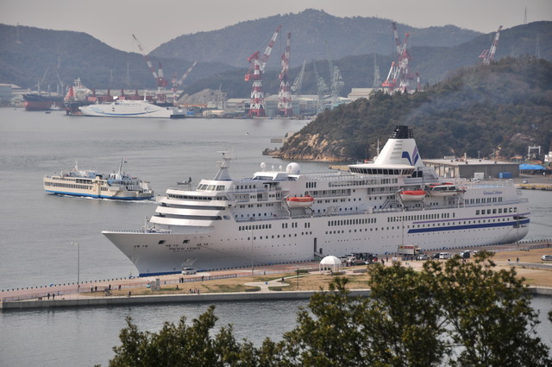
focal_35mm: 150
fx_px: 2297
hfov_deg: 13.7
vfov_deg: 9.1
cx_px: 276
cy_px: 184
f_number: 6
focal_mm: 100
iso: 200
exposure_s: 1/2500
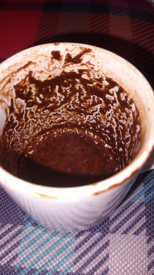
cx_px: 67
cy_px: 137
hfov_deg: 38.9
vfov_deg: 64.3
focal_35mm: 30
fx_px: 218
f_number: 1.8
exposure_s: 1/100
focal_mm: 4
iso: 32
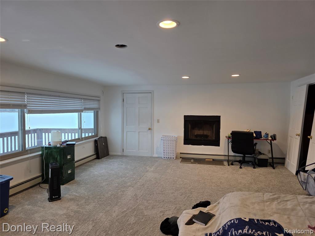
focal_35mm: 23
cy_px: 118
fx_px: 209
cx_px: 158
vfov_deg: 58.9
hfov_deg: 73.9
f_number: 1.7
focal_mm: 6.3
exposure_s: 1/120
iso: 125
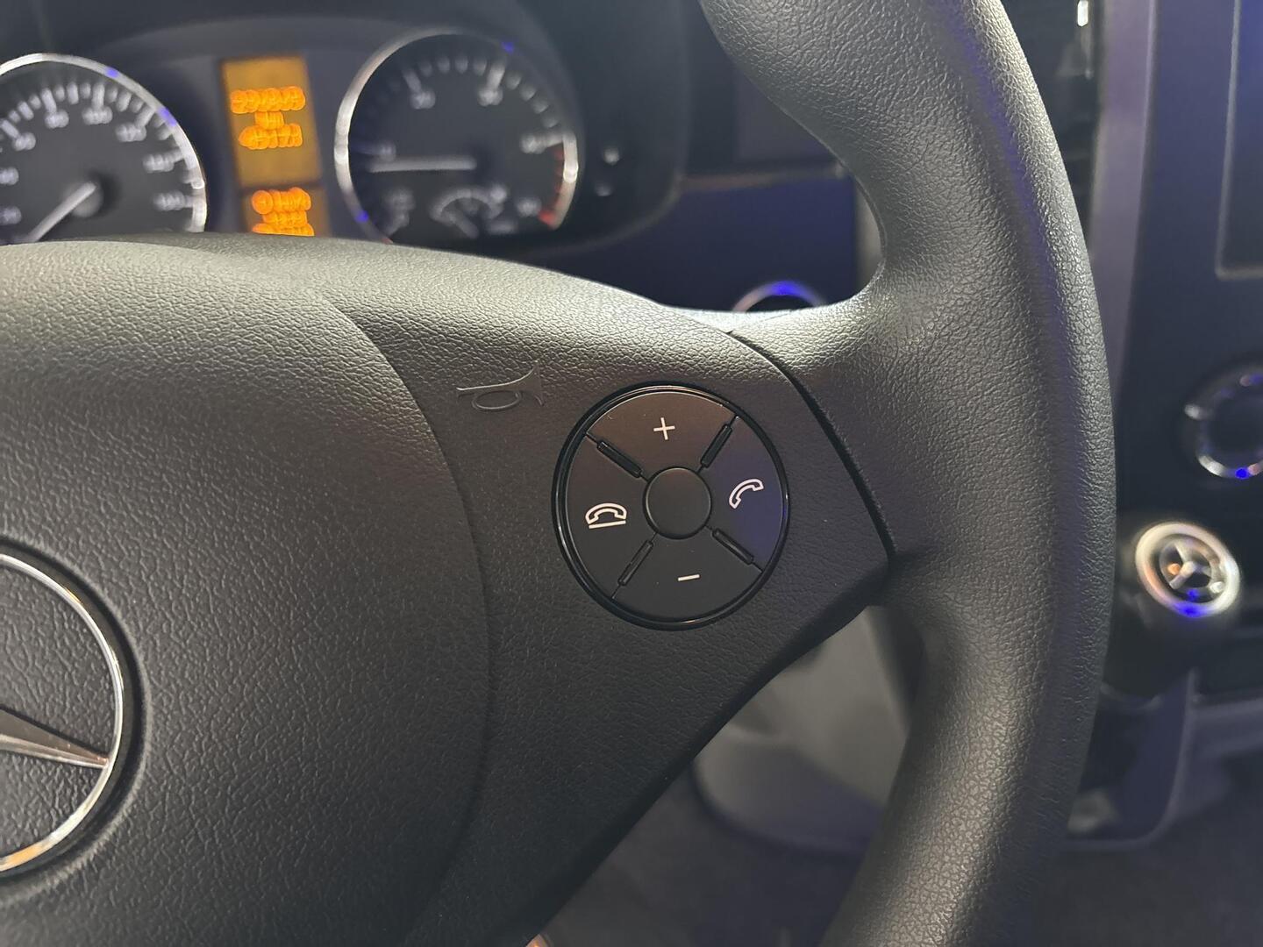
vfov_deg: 53.1
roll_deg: +0.5
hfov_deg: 67.3
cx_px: 632
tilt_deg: -40.6
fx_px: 949
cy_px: 474
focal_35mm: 26
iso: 500
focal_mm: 5.96
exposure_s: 1/25
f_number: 1.6
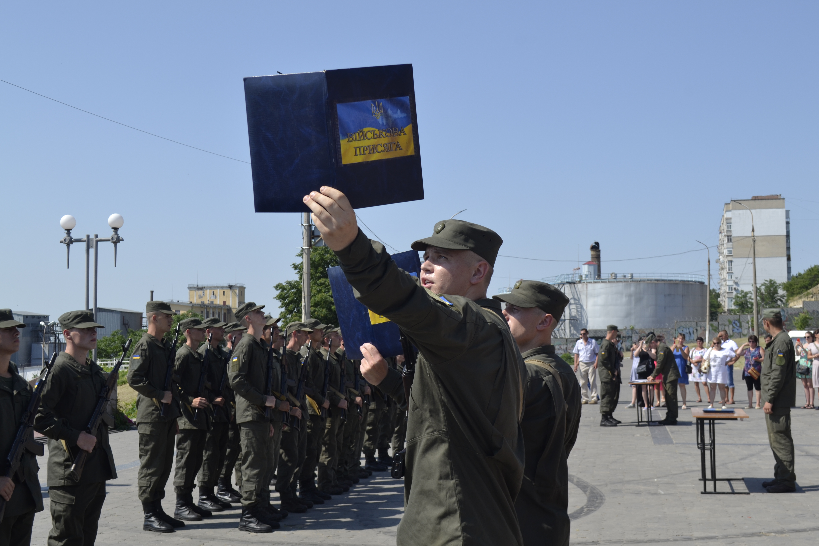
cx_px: 410
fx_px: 1092
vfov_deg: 28.1
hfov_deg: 41.1
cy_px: 273
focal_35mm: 48
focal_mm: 32
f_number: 7.1
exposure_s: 1/200
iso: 100
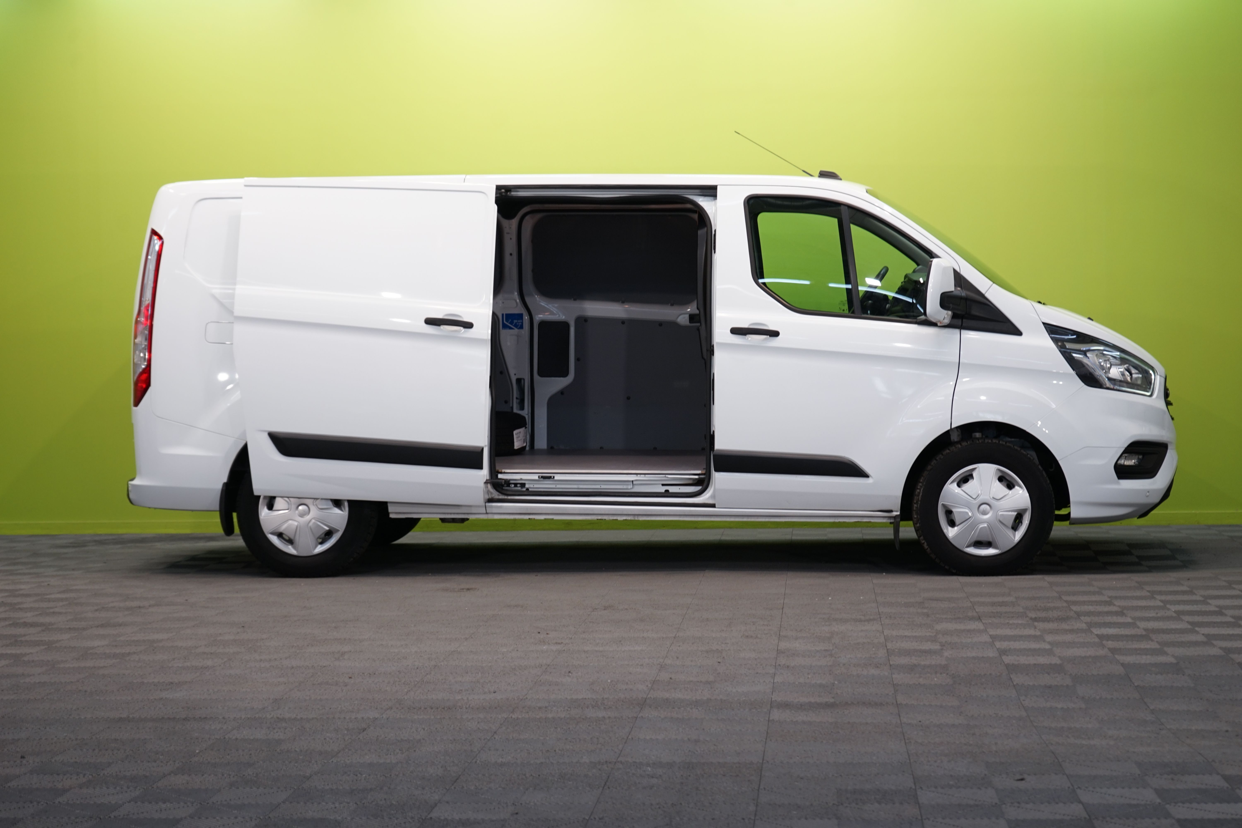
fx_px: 2415
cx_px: 621
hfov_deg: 28.8
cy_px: 414
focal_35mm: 70
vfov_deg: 19.5
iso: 320
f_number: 5.6
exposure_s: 1/30
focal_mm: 70
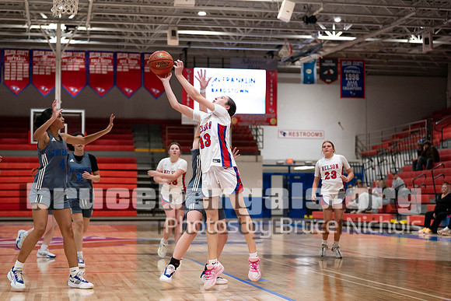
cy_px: 150
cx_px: 226
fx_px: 877
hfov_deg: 28.8
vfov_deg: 19.5
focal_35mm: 70
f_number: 2.8
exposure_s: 1/1000
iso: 4000
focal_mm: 70
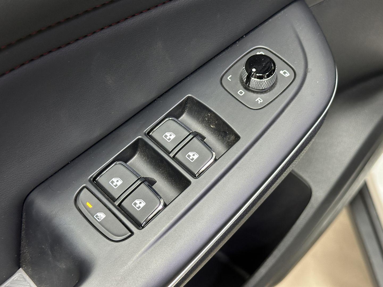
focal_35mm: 48
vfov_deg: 30.3
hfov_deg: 39.7
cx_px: 192
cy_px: 144
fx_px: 531
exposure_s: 1/33
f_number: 1.78
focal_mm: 6.86
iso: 250
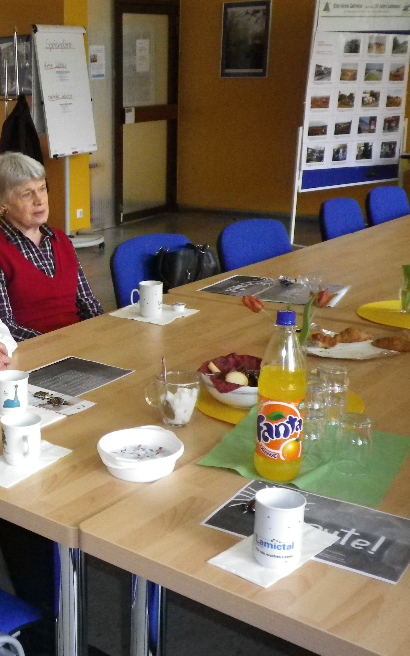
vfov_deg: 40.3
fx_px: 894
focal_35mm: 50
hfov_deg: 24.7
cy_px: 329
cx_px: 4
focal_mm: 6.36
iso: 800
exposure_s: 1/100
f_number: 3.9
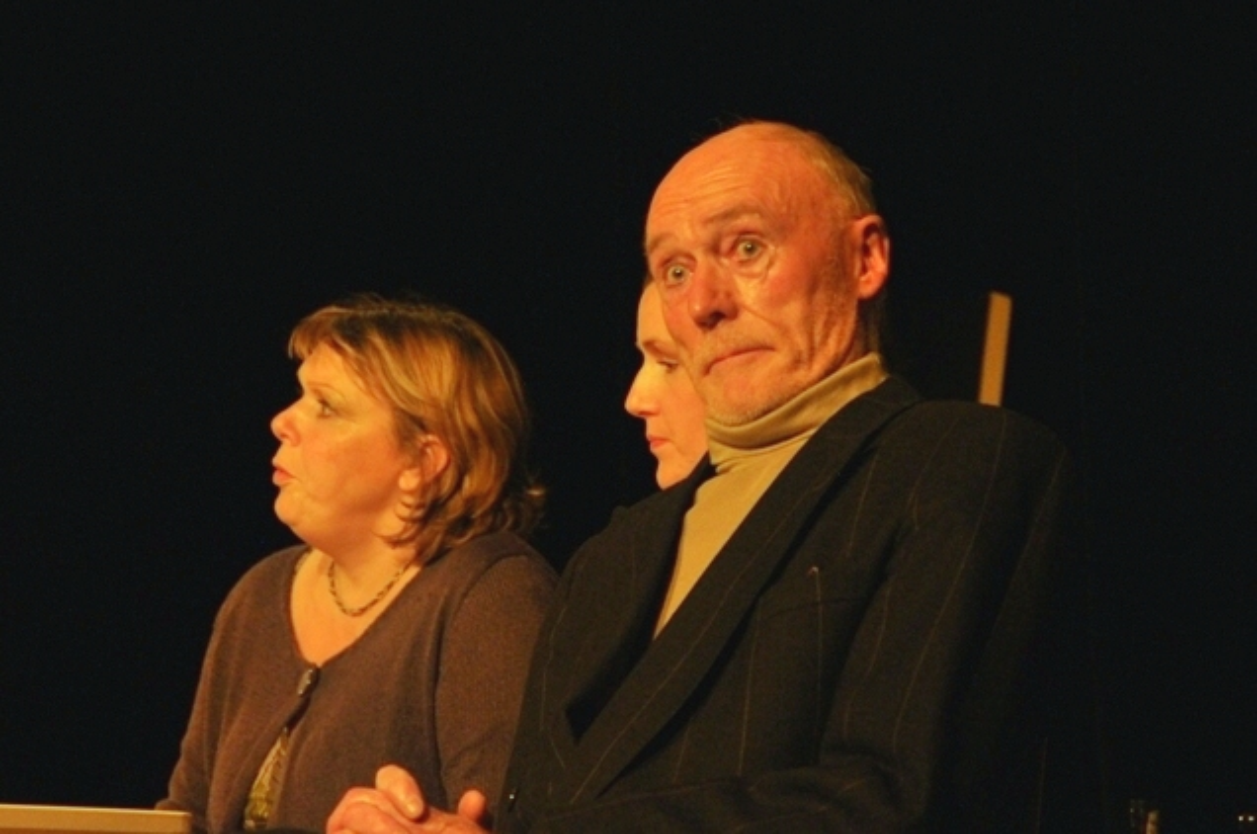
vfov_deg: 8.7
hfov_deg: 13.1
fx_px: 5491
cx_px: 628
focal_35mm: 158
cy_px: 417
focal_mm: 105
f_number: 5.6
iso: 800
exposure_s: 1/50
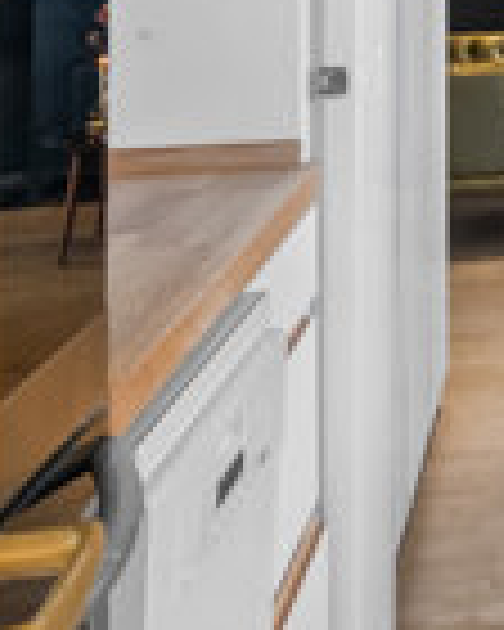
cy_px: -164
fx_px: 1995
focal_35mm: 107
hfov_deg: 10.7
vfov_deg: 17.0
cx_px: 1426
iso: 200
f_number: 8
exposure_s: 1/2
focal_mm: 13.2
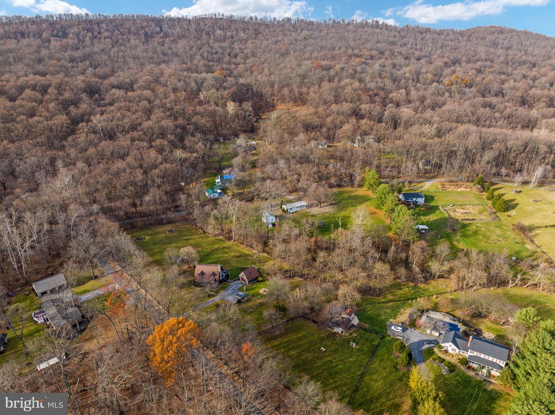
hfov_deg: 71.6
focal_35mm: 24
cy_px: 208
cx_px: 278
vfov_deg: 56.8
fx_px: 385
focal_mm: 12.29
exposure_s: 1/320
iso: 100
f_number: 4
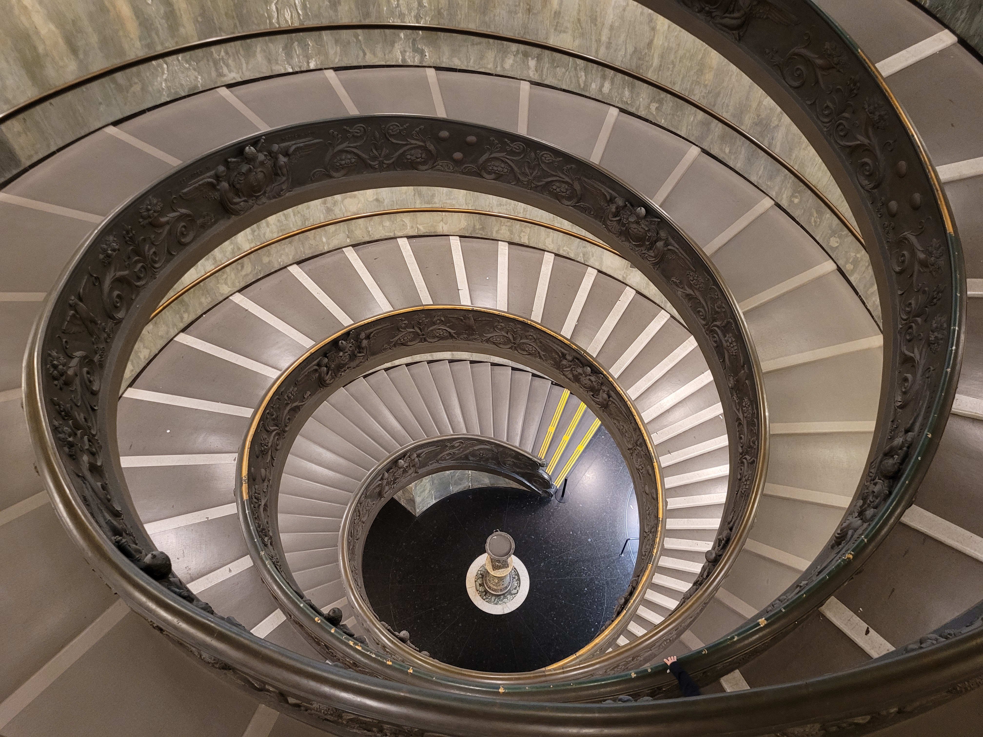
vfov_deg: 53.1
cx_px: 492
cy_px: 368
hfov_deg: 67.3
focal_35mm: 26
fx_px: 738
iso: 500
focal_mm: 5.4
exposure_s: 1/25
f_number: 1.8
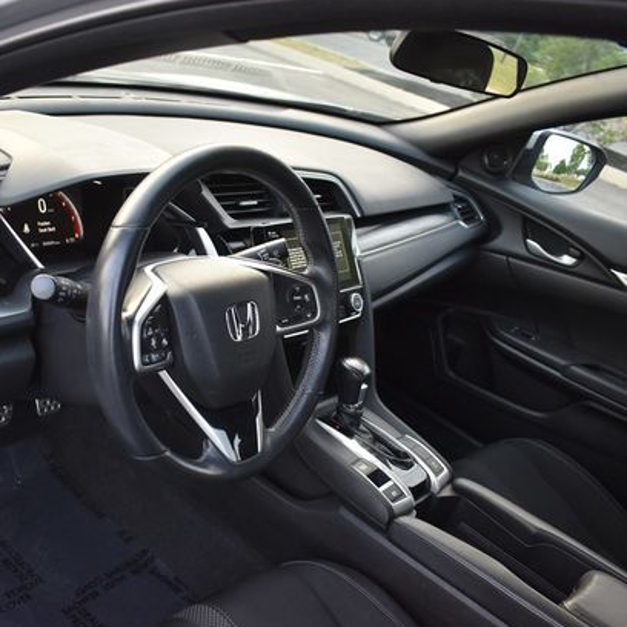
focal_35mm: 36
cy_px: 323
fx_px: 738
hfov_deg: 45.4
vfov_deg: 46.0
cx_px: 209
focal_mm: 18
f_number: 3.5
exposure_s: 1/160
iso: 800
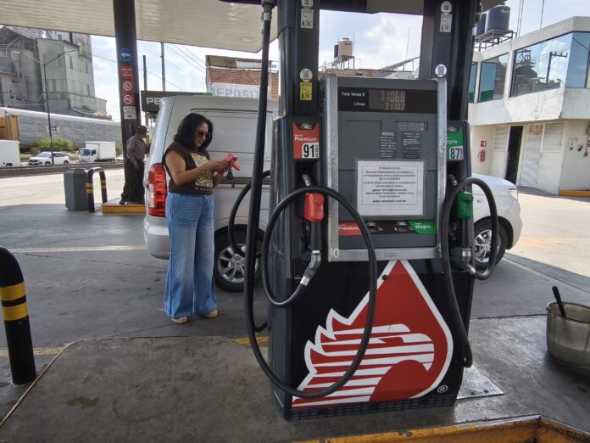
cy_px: 222
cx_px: 295
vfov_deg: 56.8
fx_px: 409
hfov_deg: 71.6
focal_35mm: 24
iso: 50
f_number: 2.2
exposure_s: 1/142
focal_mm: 1.91
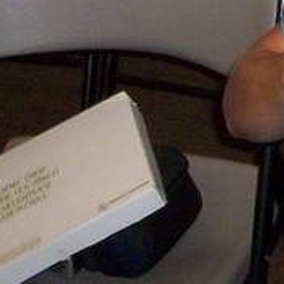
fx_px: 1457
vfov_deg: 10.9
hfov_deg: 10.4
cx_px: 542
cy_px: -66
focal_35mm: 157
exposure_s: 1/60
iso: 140
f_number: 4.5
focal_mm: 4.99
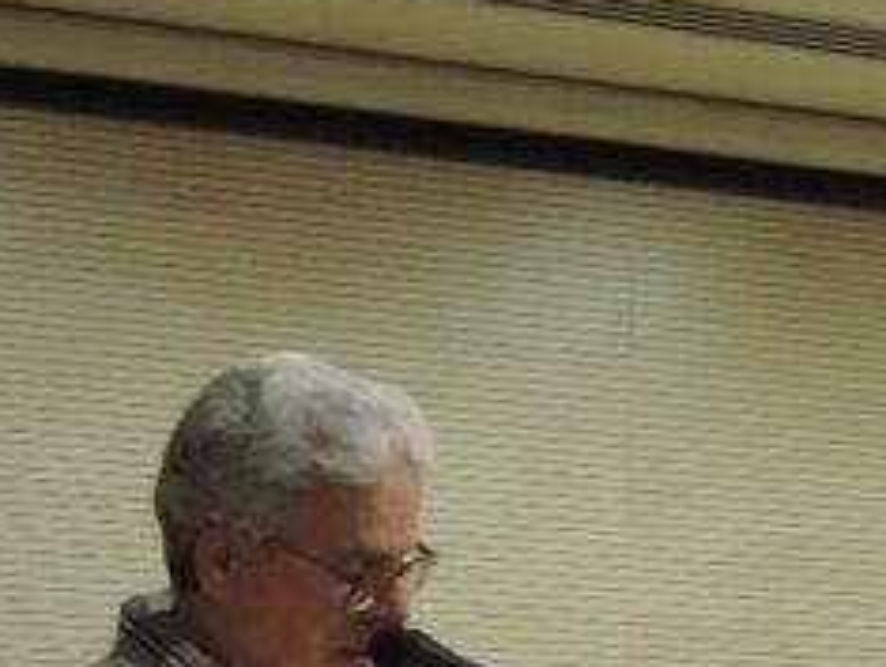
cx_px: 1674
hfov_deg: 10.6
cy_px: 908
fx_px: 4460
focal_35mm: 174
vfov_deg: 8.4
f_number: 3.3
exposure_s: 1/30
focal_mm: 7.1
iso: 400
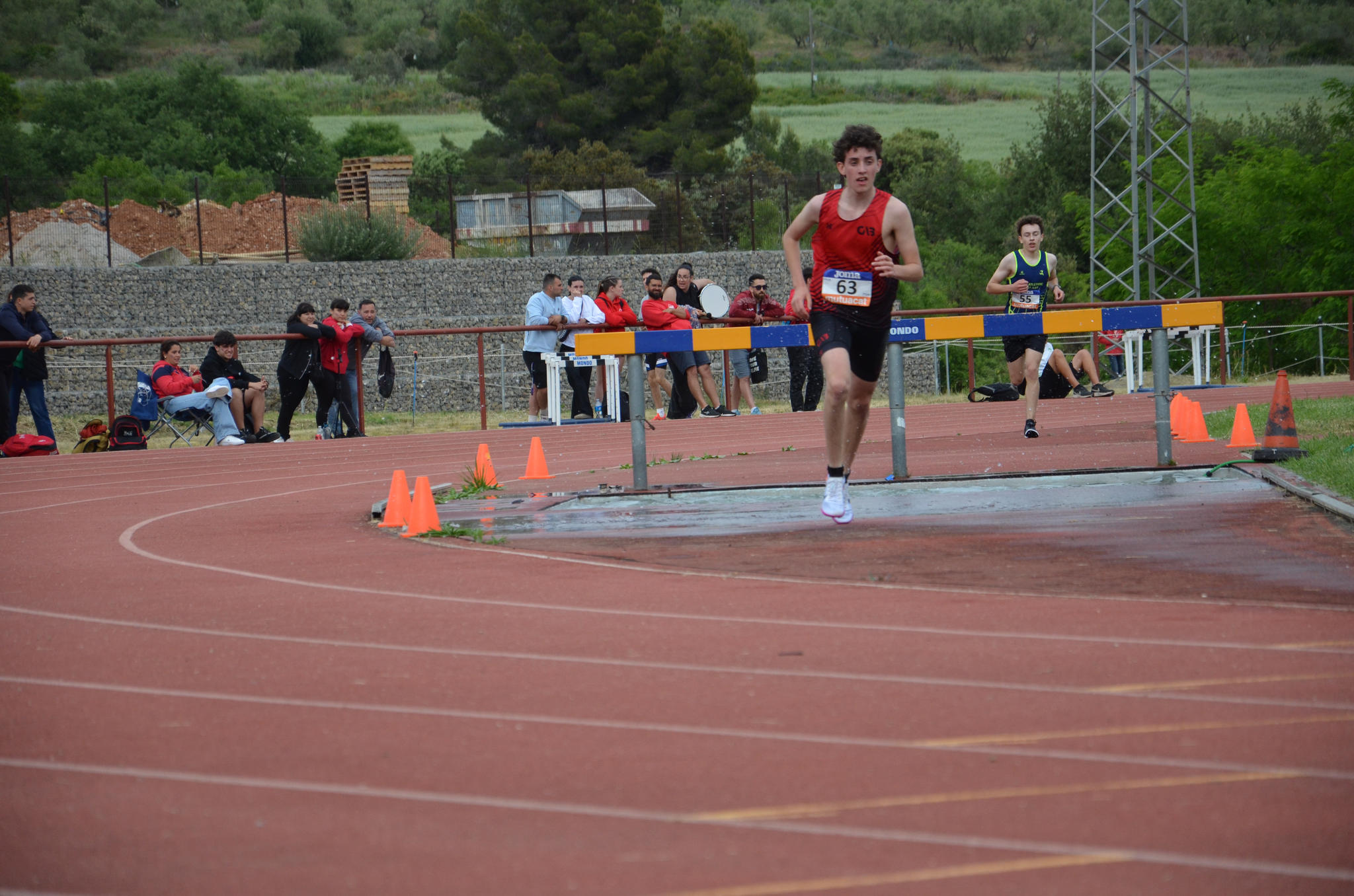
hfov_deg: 13.1
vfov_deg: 8.7
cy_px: 448
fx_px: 5911
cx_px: 677
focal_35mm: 158
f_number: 5.6
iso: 560
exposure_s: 1/1000
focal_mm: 105
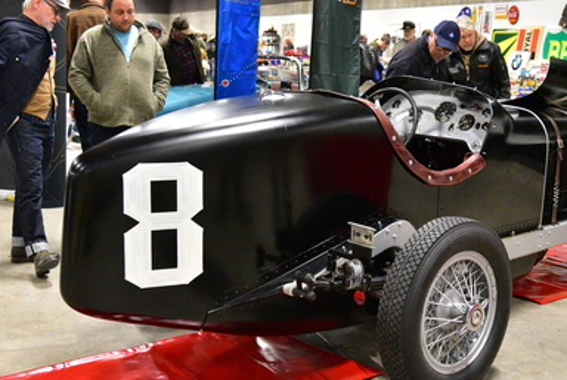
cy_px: 169
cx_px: 339
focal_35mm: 53
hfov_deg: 37.3
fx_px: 836
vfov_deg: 25.6
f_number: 4
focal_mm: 34
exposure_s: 1/125
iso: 8000
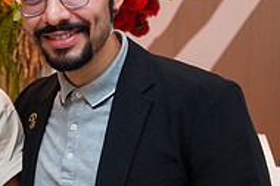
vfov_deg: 12.4
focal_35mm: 110
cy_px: 117
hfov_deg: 17.1
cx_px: -119
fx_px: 854
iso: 800
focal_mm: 34
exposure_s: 1/160
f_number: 3.2
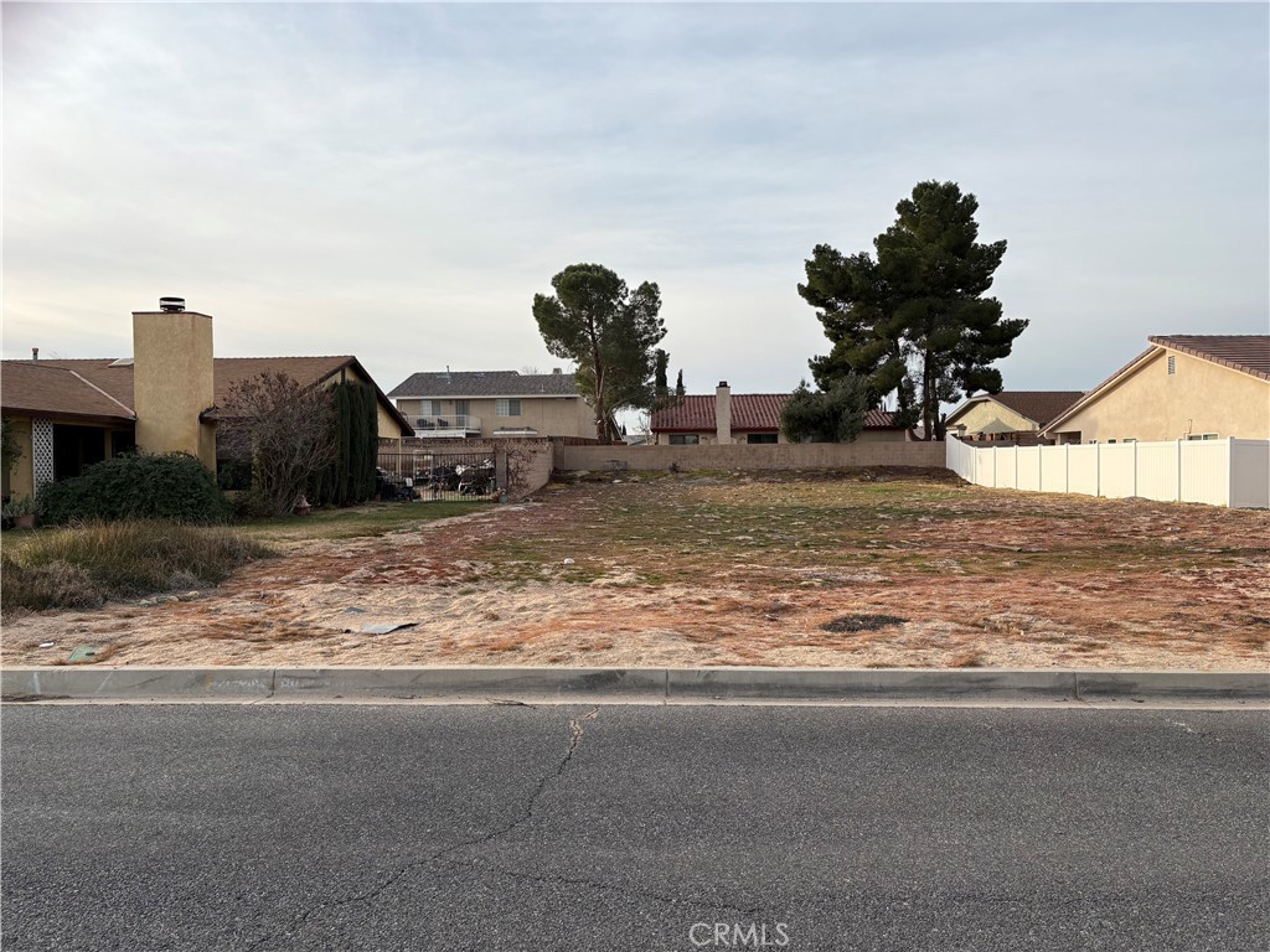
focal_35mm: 26
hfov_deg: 67.3
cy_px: 476
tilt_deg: -1.1
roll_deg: +0.7
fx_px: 954
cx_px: 635
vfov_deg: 53.1
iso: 50
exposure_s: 1/2208
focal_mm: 5.96
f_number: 1.6
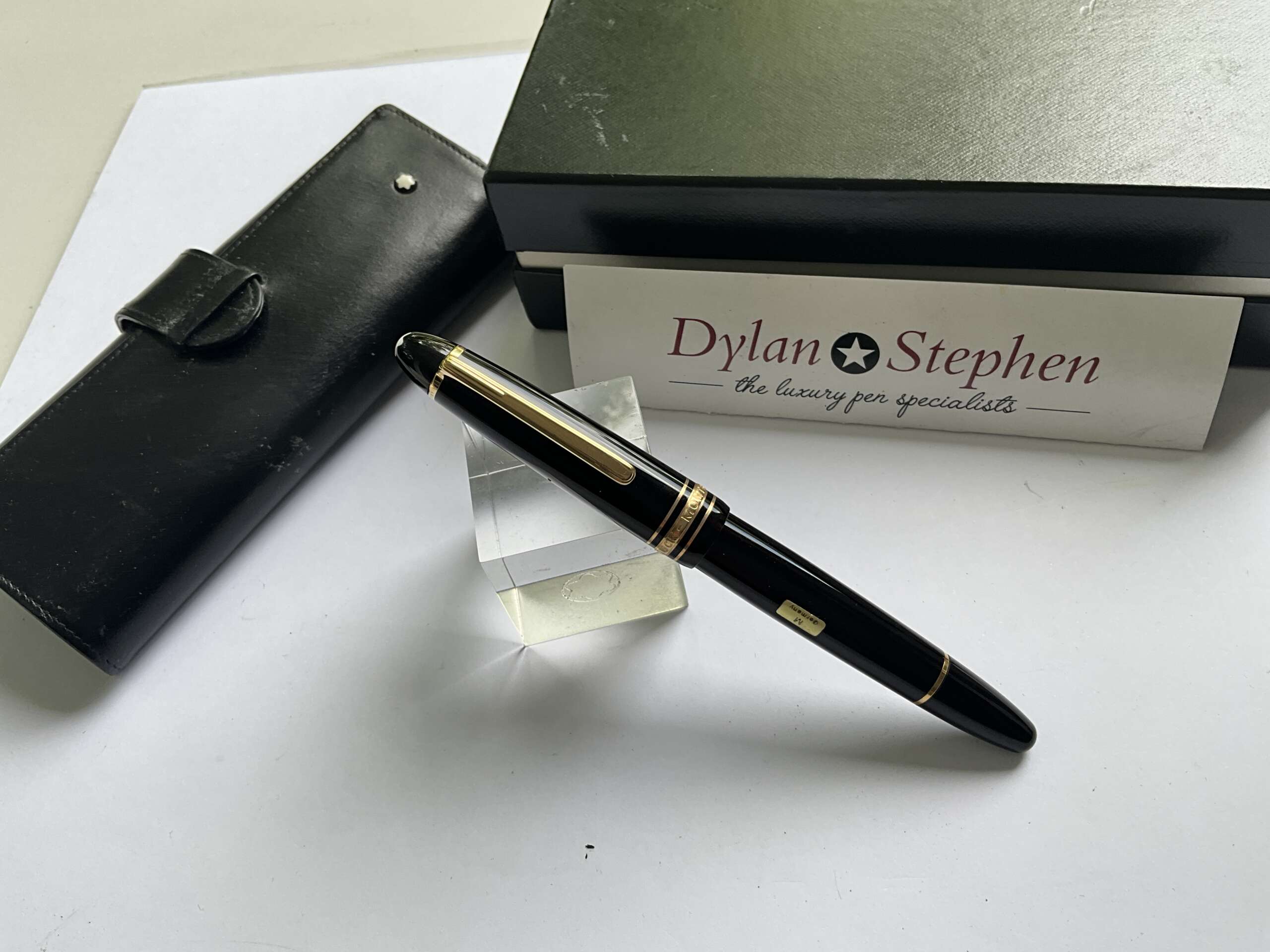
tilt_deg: -55.3
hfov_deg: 61.7
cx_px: 635
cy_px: 476
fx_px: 1064
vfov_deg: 48.2
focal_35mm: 29
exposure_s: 1/141
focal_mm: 3
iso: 20
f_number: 1.8
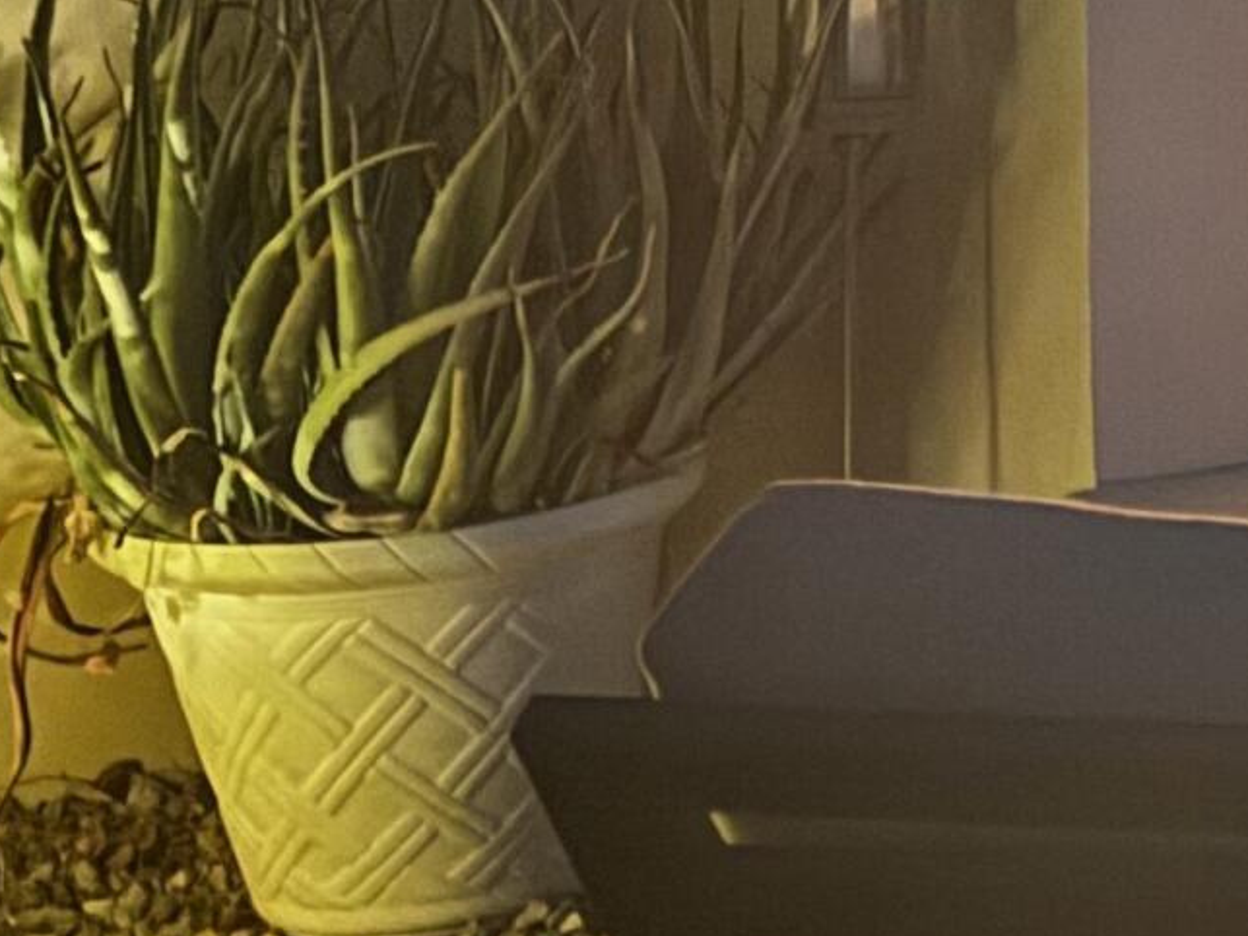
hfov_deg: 13.9
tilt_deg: -9.2
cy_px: 70
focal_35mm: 112
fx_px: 4037
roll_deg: -4.1
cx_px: 2729
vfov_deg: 13.1
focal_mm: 6.76
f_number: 1.78
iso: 1600
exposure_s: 1/9
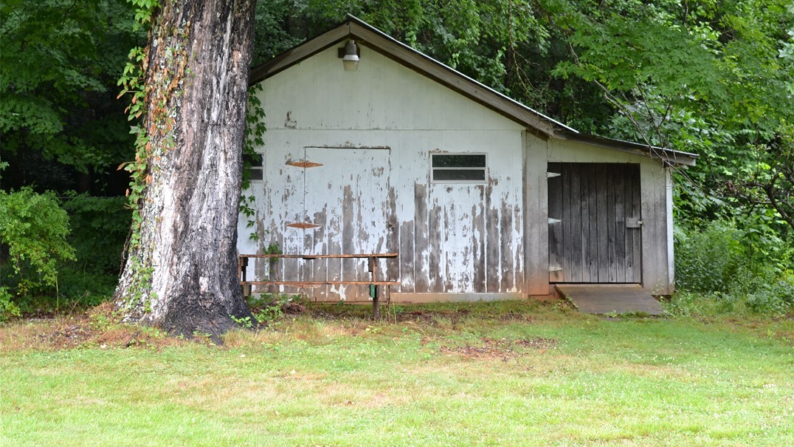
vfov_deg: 21.6
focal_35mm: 56
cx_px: 400
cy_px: 184
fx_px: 1169
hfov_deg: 37.5
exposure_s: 1/100
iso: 400
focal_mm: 35
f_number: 5
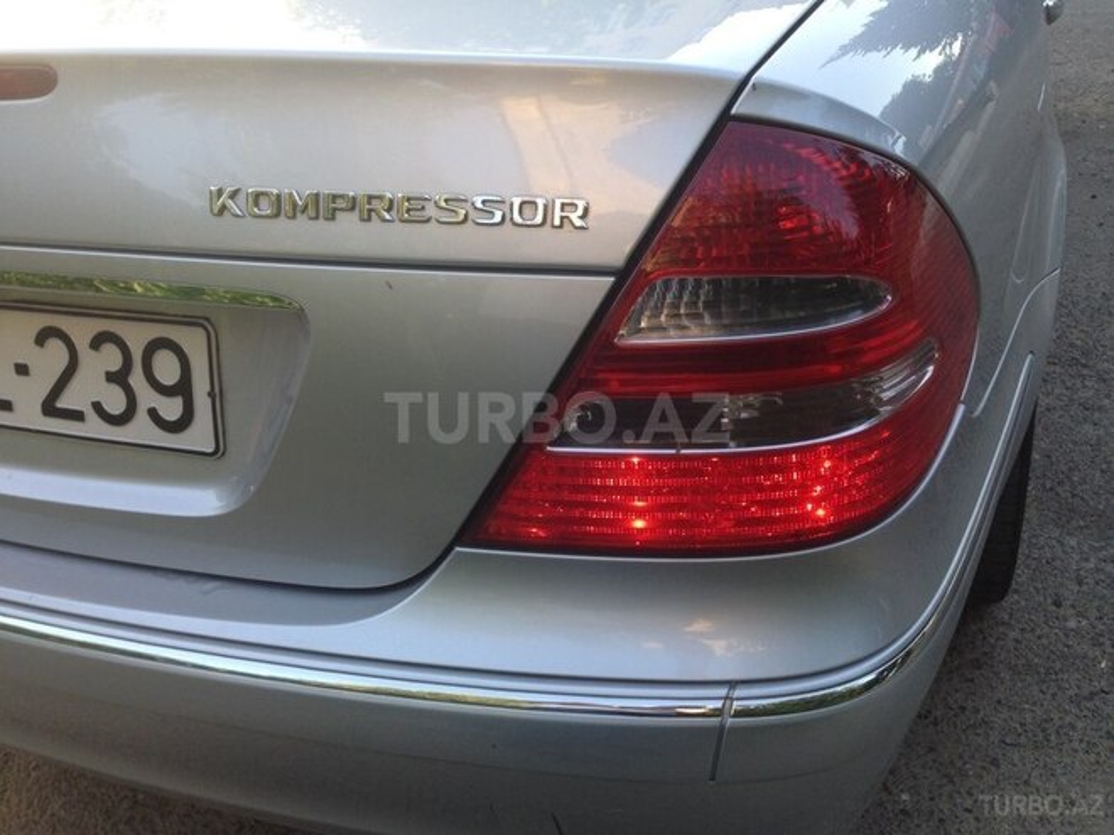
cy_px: 418
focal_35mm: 33
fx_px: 1062
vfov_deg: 42.9
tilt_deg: -30.2
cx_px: 557
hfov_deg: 55.4
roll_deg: +3.6
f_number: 2.4
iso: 64
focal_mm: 4.12
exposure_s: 1/120
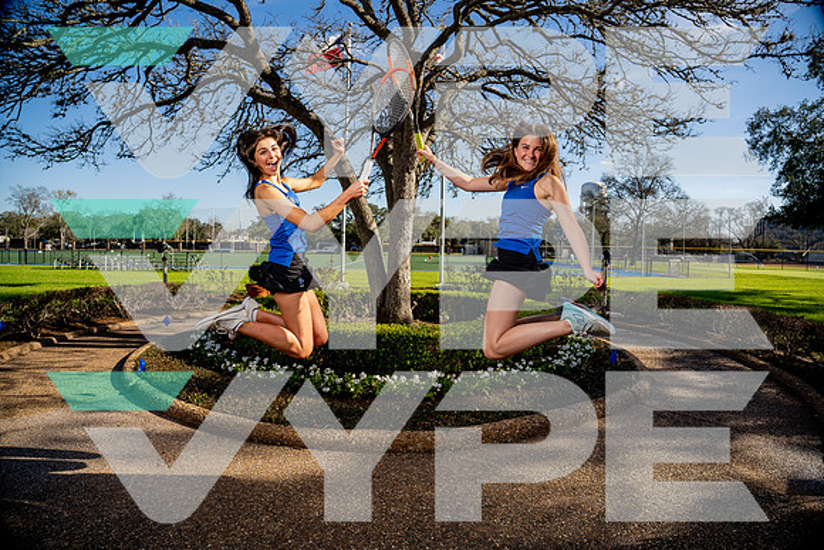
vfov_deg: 62.0
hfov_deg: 84.0
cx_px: 412
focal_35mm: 20
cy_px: 275
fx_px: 458
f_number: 4
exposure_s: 1/1250
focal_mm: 20
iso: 100
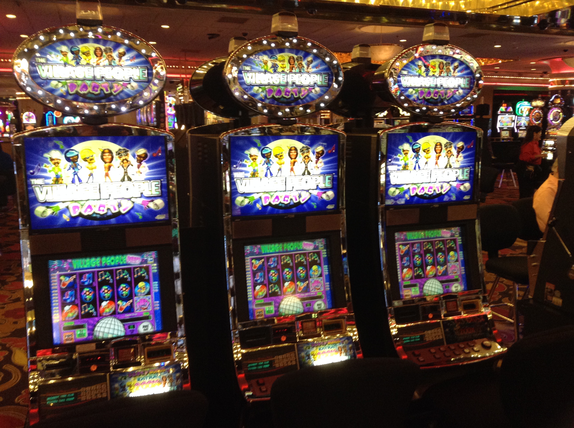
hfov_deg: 55.4
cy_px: 214
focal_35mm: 33
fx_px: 546
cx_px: 287
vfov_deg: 42.8
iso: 125
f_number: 2.4
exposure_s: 1/24
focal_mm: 3.3
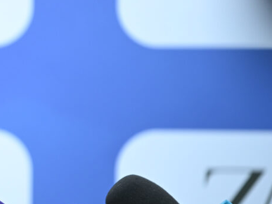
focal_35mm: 587
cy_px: 99
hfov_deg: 3.4
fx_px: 4611
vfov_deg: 2.5
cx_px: -108
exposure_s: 1/1600
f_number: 2.8
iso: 1100
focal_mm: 200
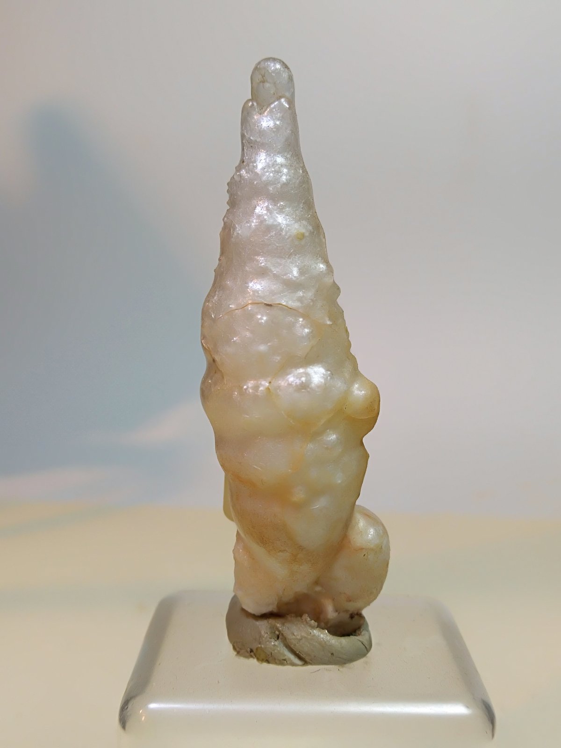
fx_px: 562
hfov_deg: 53.1
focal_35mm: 26
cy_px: 374
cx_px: 280
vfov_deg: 67.3
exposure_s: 1/100
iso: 113
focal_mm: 3.54
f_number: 2
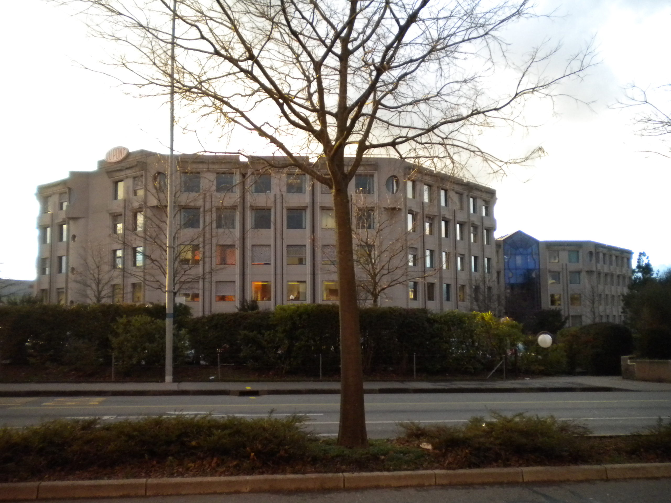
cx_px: 336
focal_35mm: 35
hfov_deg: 52.6
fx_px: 678
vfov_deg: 40.7
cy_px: 252
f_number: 3.1
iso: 400
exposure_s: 1/158
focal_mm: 6.3
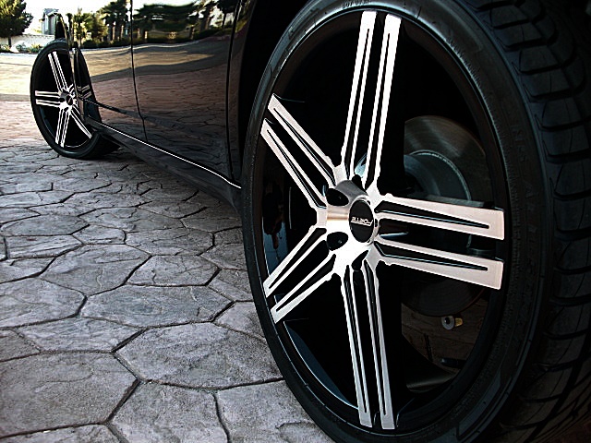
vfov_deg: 39.7
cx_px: 296
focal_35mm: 36
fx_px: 615
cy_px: 222
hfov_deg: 51.4
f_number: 2.8
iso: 200
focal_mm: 6.3
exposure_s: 1/125
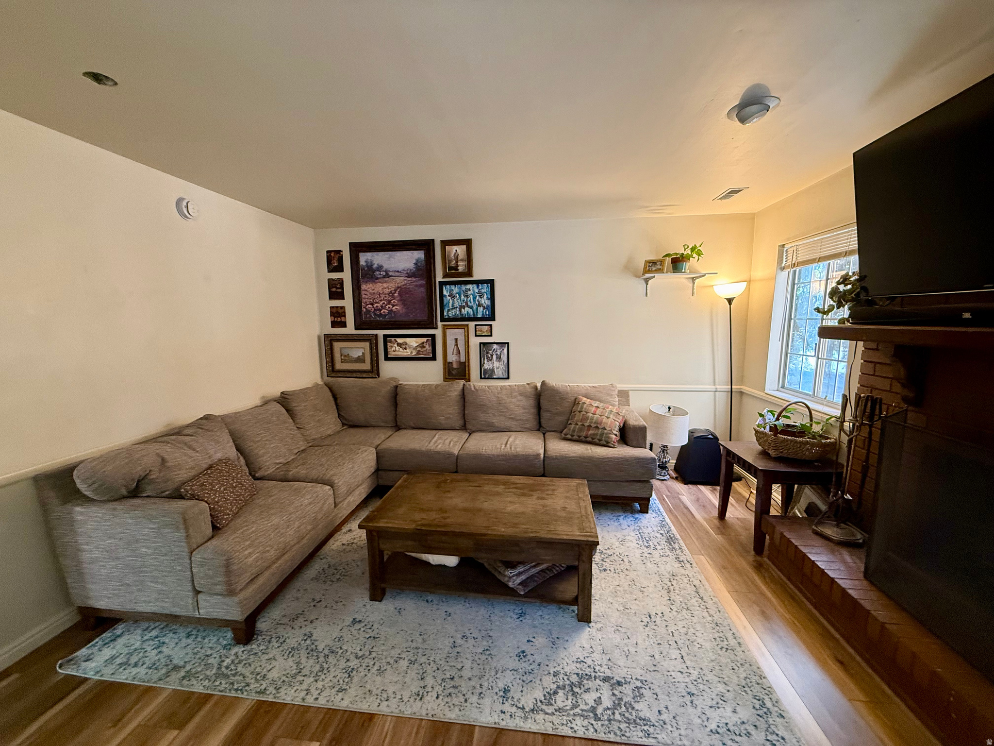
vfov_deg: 85.7
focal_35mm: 14
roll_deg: +0.3
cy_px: 373
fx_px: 402
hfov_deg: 102.1
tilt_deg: -7.3
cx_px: 497
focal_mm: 2.22
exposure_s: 1/60
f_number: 2.2
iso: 320
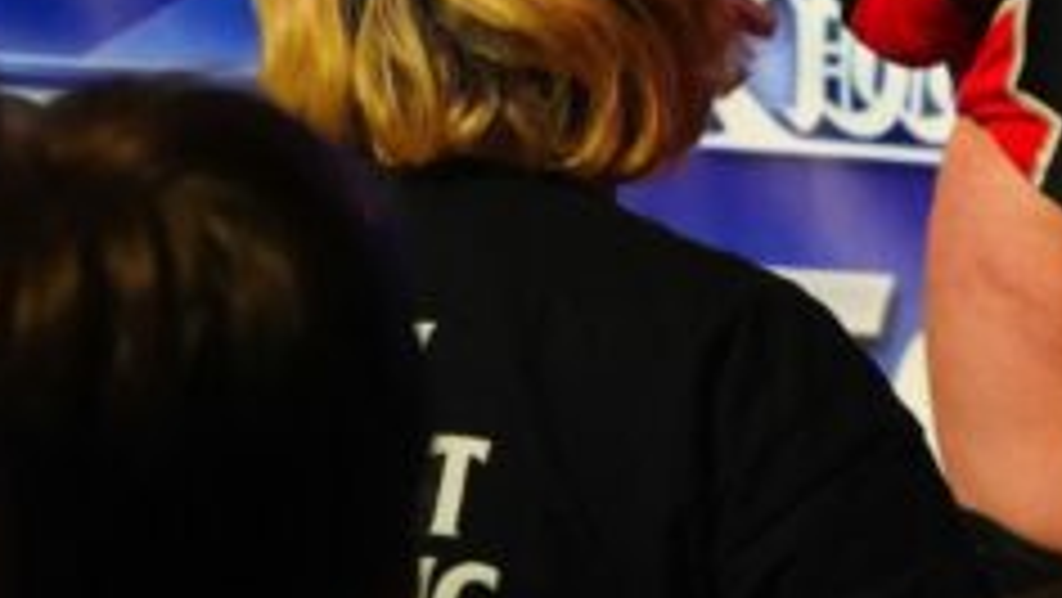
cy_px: -216
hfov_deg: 7.6
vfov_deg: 4.3
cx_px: 1408
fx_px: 7908
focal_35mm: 281
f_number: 4.5
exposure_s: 1/125
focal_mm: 55
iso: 6400
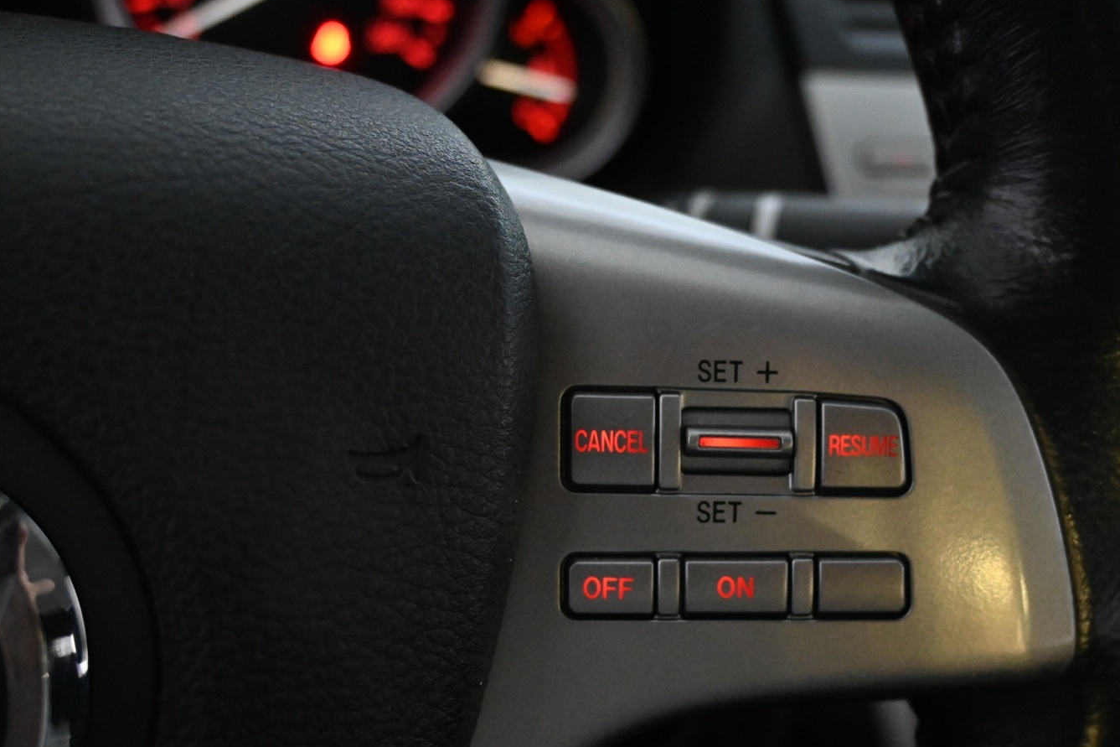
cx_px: 606
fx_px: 1272
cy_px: 433
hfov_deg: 47.5
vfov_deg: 32.6
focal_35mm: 41
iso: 4500
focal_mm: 22.5
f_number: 4
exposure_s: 1/40
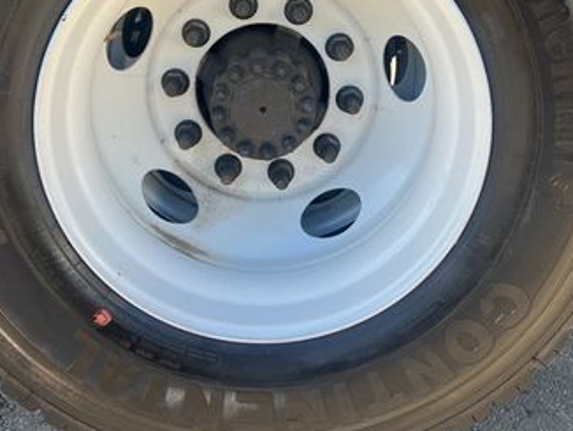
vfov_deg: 28.3
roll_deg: -2.6
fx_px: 845
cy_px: 120
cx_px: 272
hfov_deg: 37.5
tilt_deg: -14.5
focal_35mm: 51
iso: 50
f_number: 1.5
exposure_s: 1/646
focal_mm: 5.7
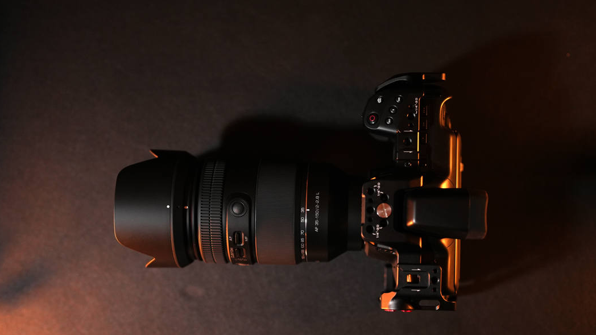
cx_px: 300
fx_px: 837
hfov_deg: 39.2
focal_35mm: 53
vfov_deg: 22.6
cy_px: 196
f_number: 2.2
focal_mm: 50
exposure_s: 1/200
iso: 1250
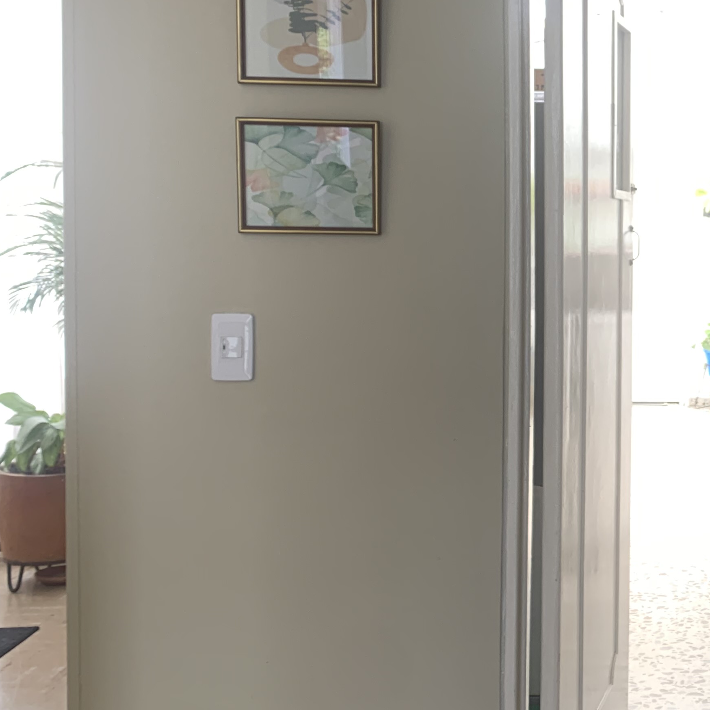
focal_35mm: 53
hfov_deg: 29.5
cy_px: 285
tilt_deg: -2.3
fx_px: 1230
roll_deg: +0.0
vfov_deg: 32.1
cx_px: 755
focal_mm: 4.25
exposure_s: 1/64
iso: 100
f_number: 1.8
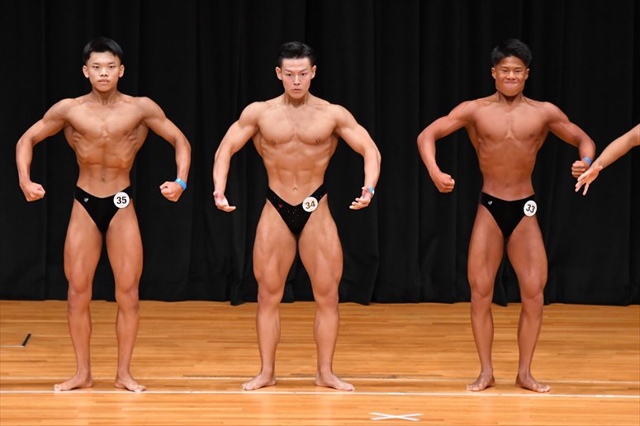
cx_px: 320
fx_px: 4798
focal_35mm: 270
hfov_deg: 7.6
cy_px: 213
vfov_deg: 5.1
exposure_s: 1/400
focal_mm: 180
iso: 4000
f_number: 5.6
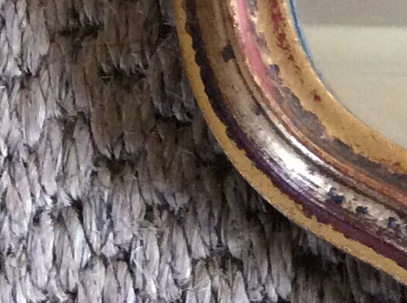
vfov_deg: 9.2
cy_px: -140
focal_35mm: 156
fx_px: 1831
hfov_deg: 11.9
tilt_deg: -73.8
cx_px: 665
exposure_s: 1/25
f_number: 2.4
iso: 160
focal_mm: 3.3
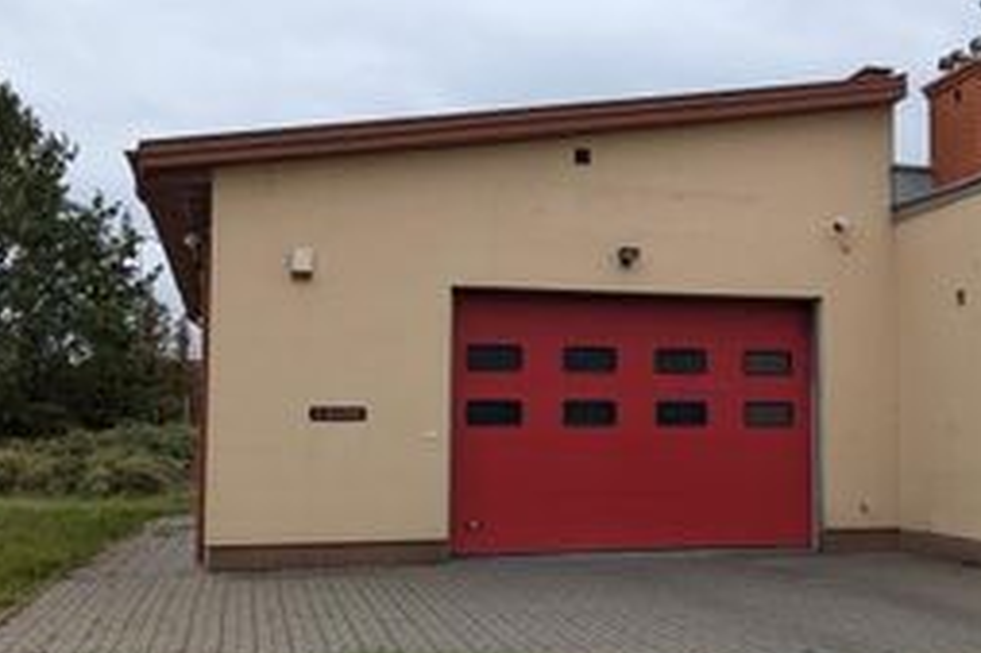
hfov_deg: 50.4
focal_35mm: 37
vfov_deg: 35.8
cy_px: 390
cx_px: 697
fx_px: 1008
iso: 40
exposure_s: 1/599
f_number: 1.85
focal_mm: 6.81
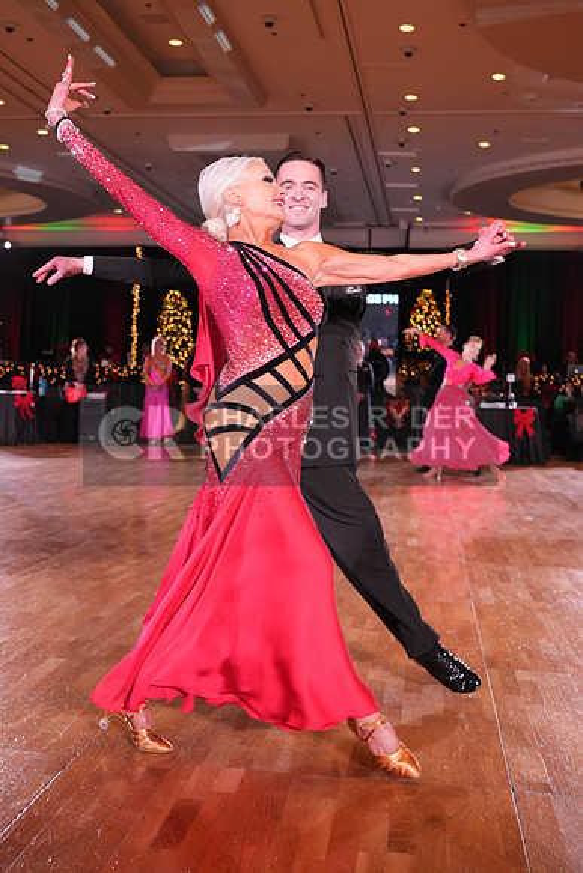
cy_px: 436
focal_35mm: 40
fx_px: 971
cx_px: 292
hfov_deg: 33.4
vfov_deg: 48.4
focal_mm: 40
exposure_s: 1/200
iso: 2000
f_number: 4.5
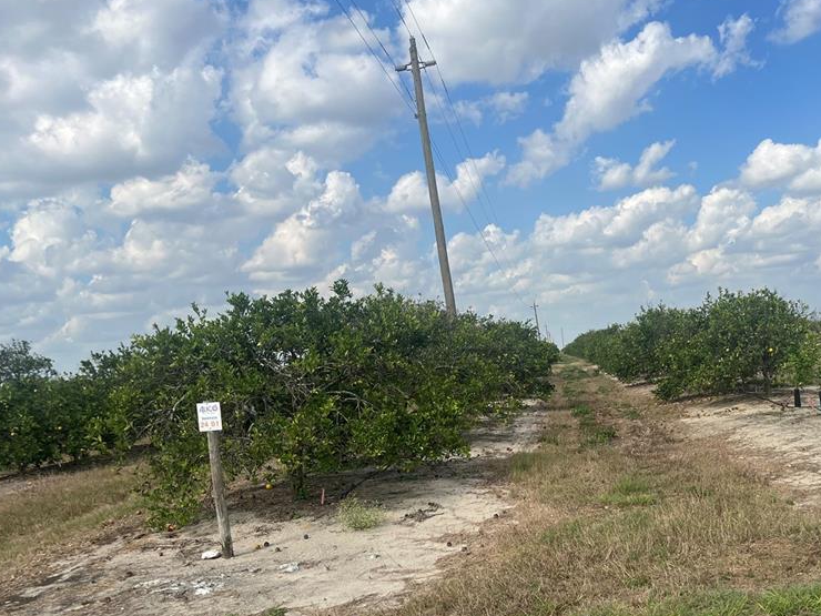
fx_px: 854
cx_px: 541
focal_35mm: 36
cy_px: 418
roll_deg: +4.4
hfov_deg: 50.5
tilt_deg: -4.0
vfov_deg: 39.1
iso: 50
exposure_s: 1/4310
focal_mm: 5.1
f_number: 1.6
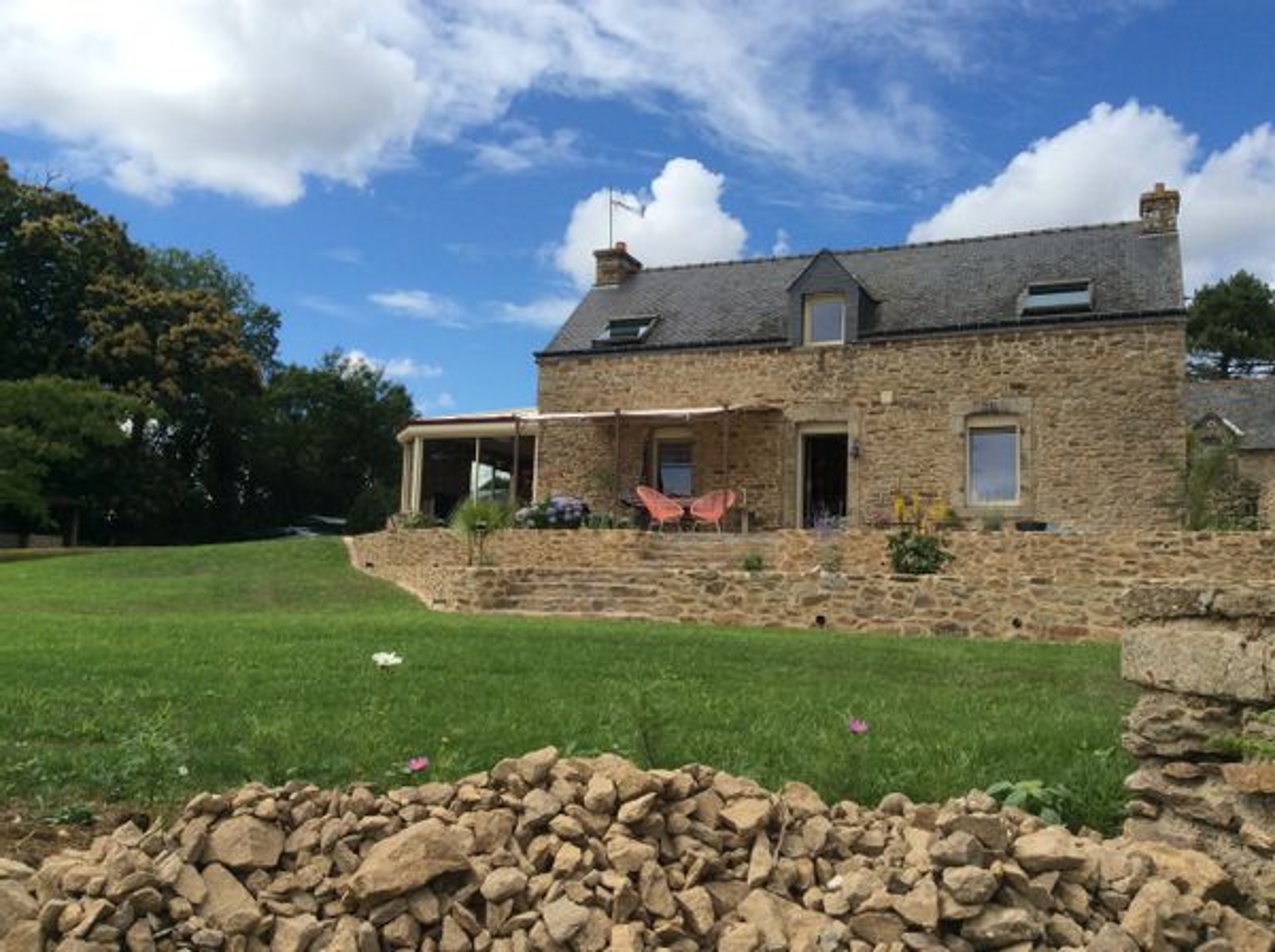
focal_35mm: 32
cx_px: 638
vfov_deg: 44.0
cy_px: 476
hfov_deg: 56.9
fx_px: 1177
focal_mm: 3.3
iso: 32
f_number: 2.4
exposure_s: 1/1789
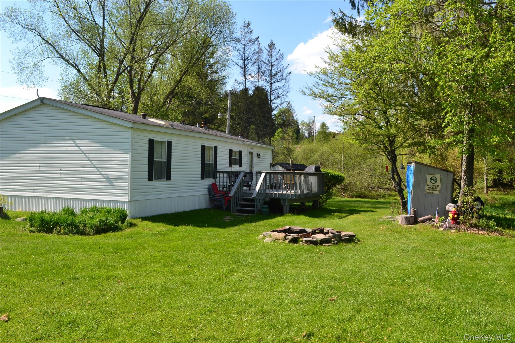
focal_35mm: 33
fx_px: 472
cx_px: 258
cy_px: 172
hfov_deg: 57.2
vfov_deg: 40.0
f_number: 10
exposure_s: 1/250
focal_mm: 22
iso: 400
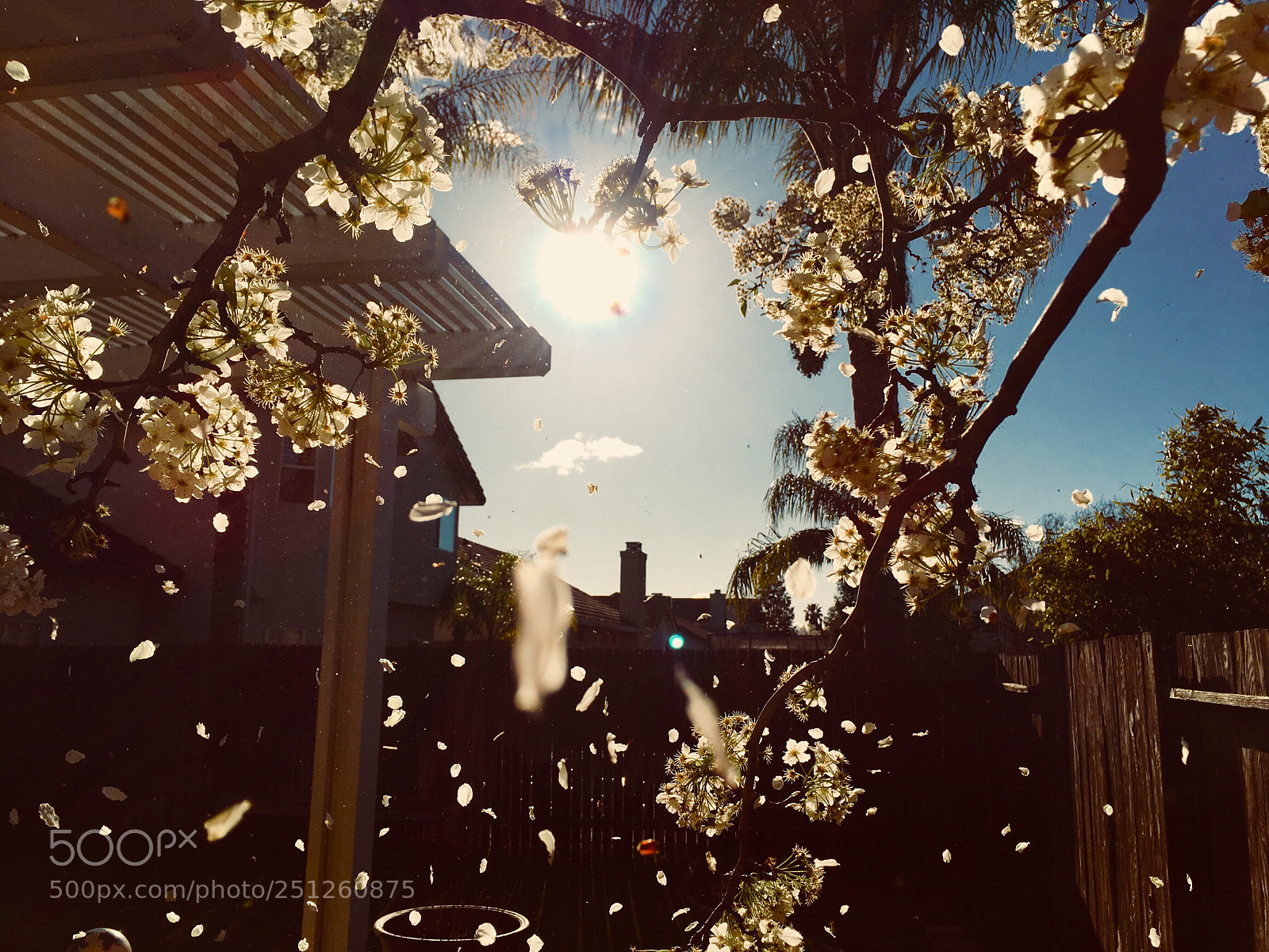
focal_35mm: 29
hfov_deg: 61.7
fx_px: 1063
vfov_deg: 48.2
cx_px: 634
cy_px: 476
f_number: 2.2
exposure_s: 1/3846
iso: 25
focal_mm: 4.15
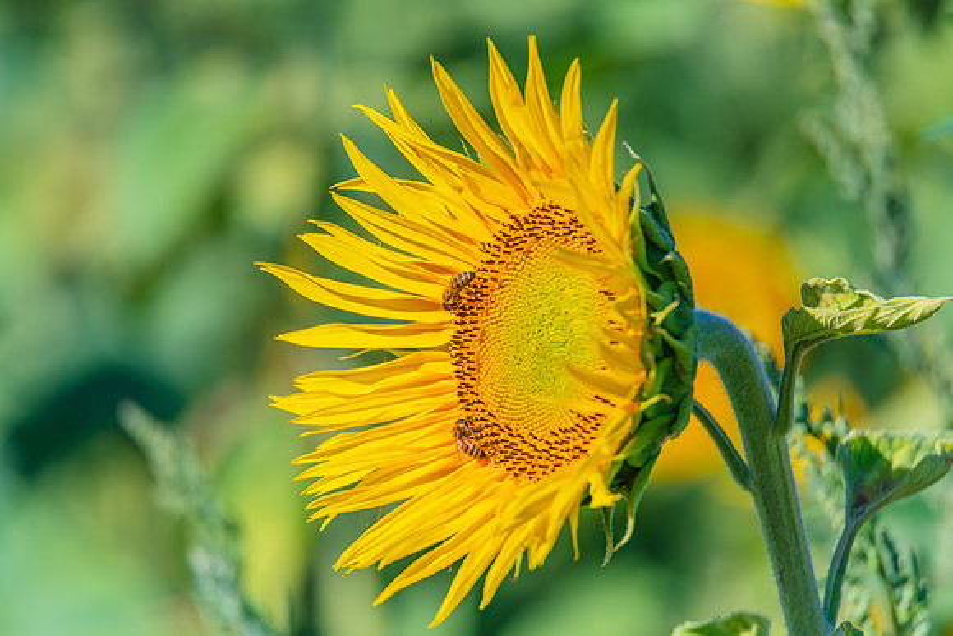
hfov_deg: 3.4
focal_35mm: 600
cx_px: 476
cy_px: 318
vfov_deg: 2.3
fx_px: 15886
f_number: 6.3
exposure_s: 1/5000
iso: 800
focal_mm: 600
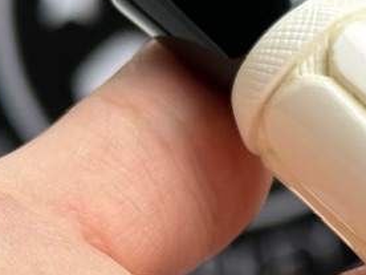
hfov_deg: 8.7
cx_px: 493
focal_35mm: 223
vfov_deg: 6.7
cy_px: 106
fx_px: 2358
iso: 64
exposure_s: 1/962
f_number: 1.78
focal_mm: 6.86
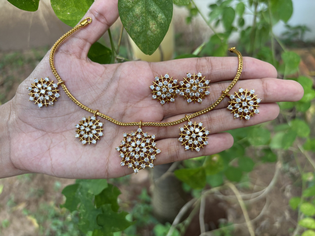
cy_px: 118
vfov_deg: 53.1
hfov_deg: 67.3
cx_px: 158
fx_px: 237
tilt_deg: -46.9
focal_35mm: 26
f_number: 1.6
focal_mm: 5.96
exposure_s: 1/121
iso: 100
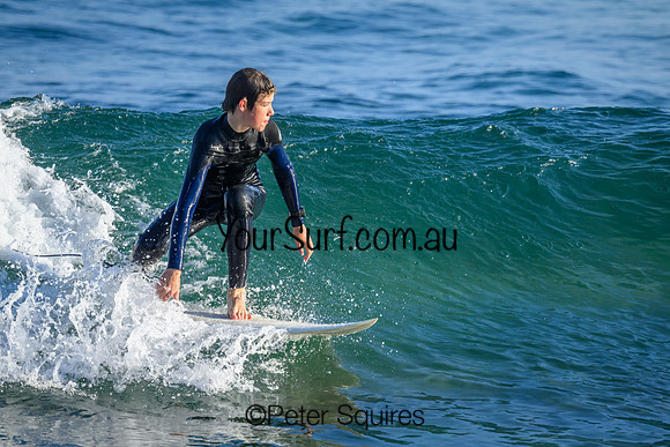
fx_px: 14892
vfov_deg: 1.7
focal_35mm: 800
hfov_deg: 2.6
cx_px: 335
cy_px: 224
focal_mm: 800
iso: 800
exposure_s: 1/2000
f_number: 6.3
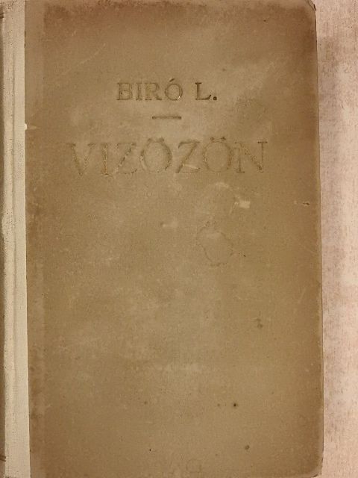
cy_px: 239
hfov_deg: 26.6
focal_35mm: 55
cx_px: 179
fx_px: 758
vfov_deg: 34.9
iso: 1600
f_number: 4
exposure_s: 1/80
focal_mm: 9.9
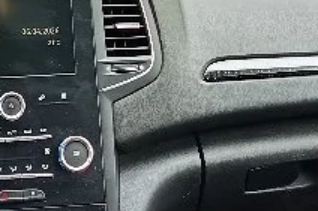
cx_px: 76
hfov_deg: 17.3
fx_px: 1041
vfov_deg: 10.7
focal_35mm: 118
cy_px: -201
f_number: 1.7
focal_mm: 5.24
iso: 261
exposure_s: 1/101
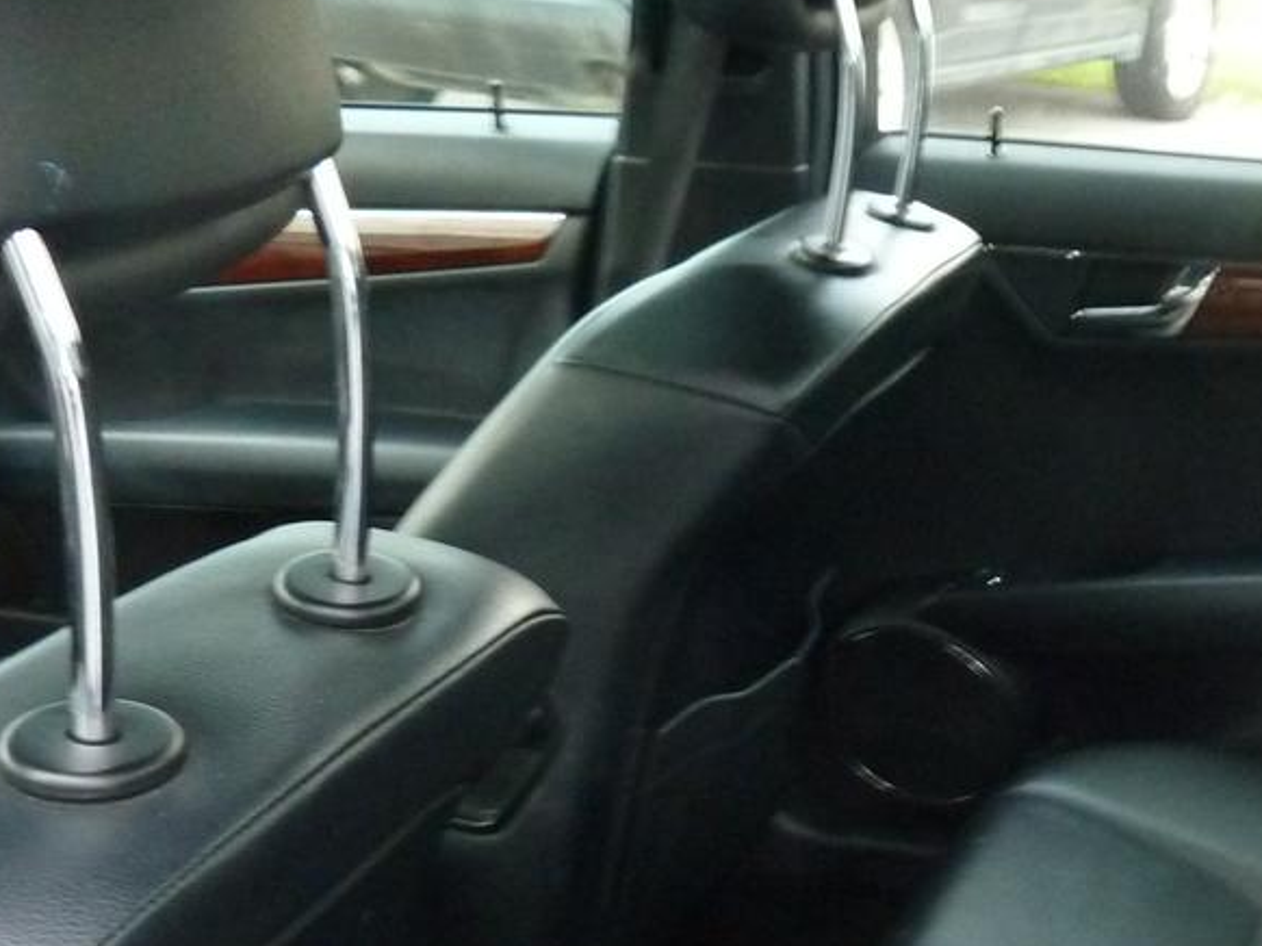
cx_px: 1329
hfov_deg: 31.6
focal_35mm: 55
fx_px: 2004
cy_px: 937
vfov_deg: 25.3
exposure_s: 1/8
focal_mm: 4.1
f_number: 3.3
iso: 400
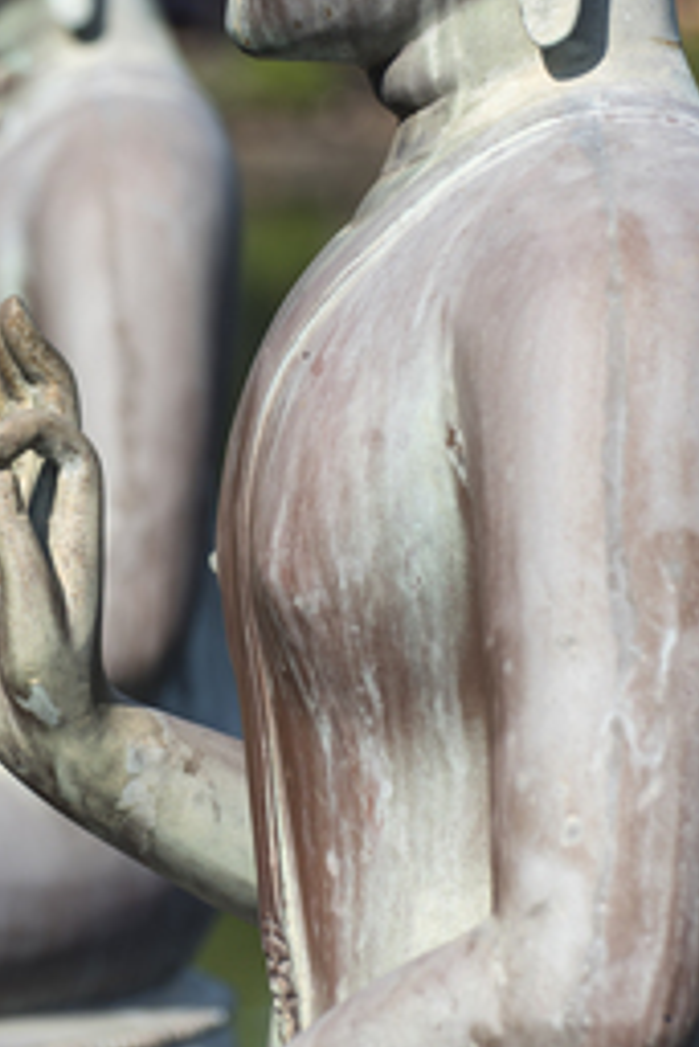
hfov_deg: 5.8
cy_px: 176
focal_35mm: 239
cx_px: 108
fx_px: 6951
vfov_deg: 8.6
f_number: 4.5
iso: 110
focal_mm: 102
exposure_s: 1/1000
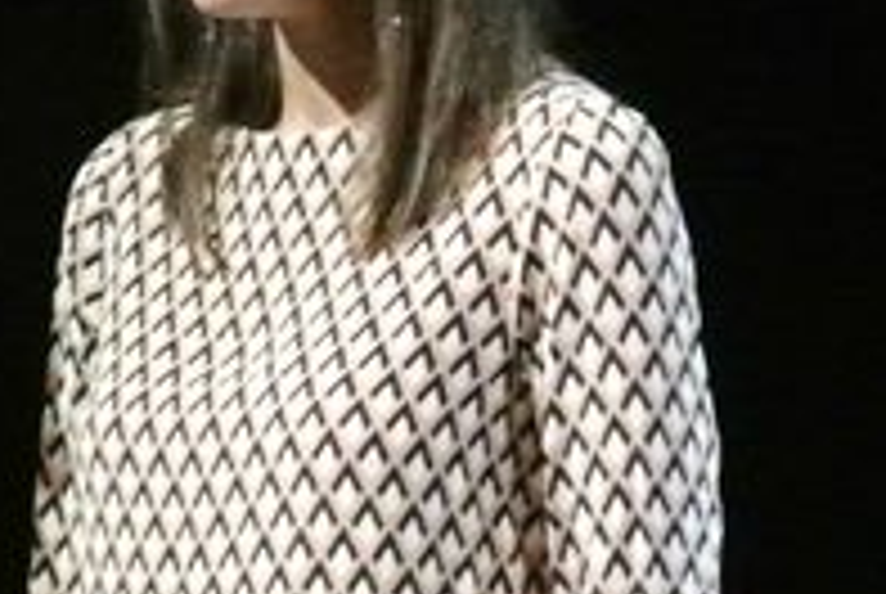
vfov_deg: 2.0
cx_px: 112
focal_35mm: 674
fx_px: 16613
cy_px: 209
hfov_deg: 3.1
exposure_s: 1/80
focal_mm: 61.6
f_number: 4.5
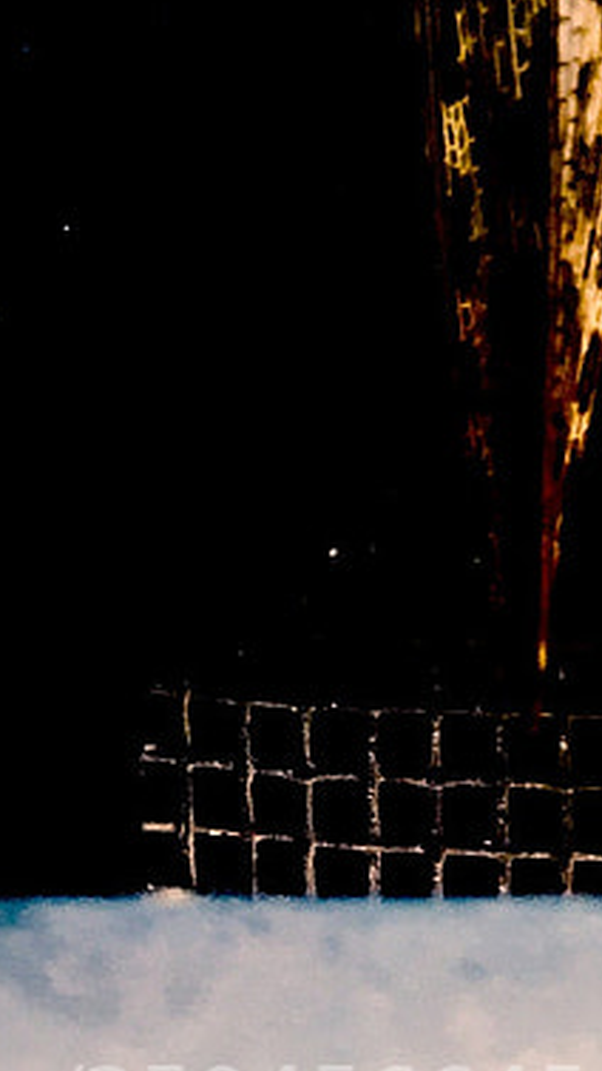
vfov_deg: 14.0
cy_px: -952
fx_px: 3804
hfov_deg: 8.9
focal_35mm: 134
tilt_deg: +5.5
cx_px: 806
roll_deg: -0.5
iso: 32
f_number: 2.2
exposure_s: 1/120
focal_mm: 4.15
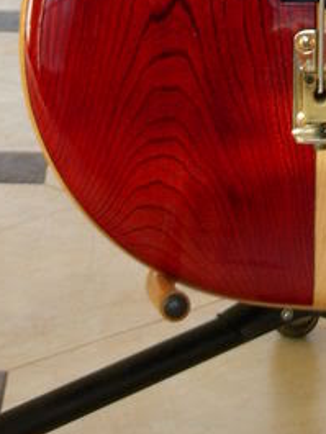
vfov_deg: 9.2
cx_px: 339
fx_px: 2647
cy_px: -156
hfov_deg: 7.0
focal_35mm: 211
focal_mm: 11.7
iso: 50
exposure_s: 1/33
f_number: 3.5
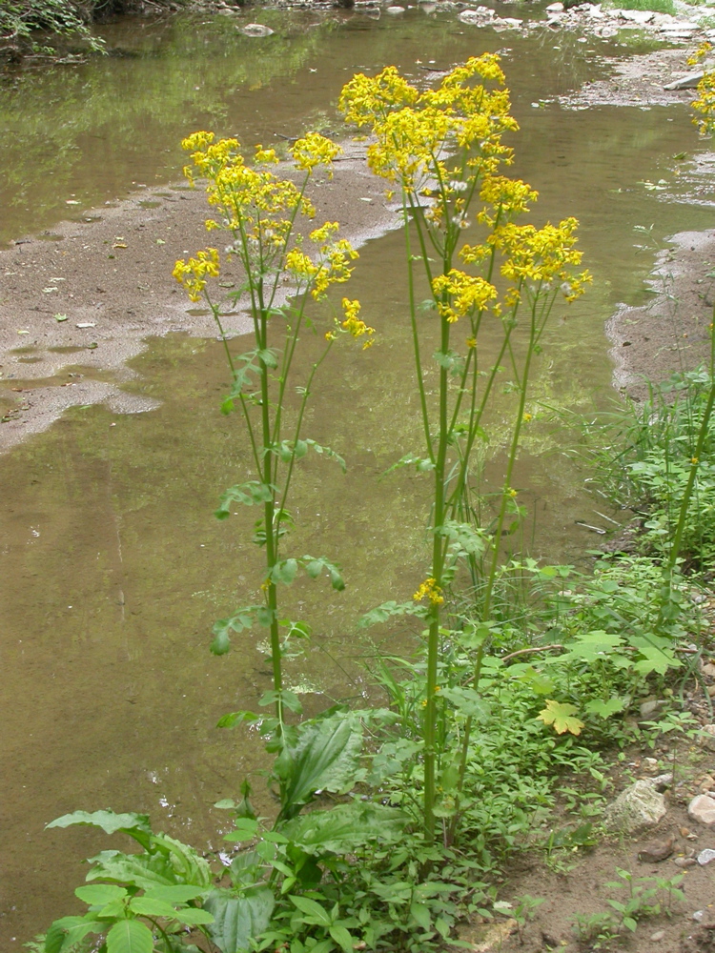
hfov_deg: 22.6
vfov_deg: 29.8
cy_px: 476
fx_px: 1790
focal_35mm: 65
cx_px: 358
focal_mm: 13.6
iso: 100
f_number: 3.6
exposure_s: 1/98.7
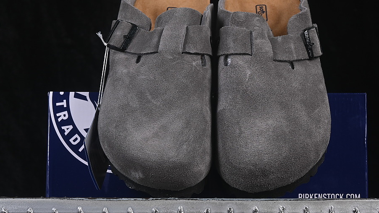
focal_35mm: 94
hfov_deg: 22.7
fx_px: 945
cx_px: 210
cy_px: 104
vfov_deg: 12.9
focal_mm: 50
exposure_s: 1/80
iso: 160
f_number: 8
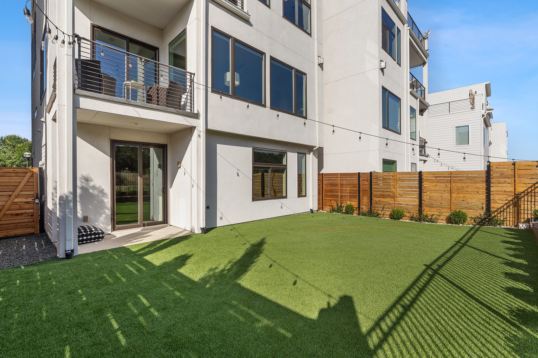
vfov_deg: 73.7
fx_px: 239
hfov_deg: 96.7
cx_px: 269
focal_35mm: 16
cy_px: 179
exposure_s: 1/160
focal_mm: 16
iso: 64
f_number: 8
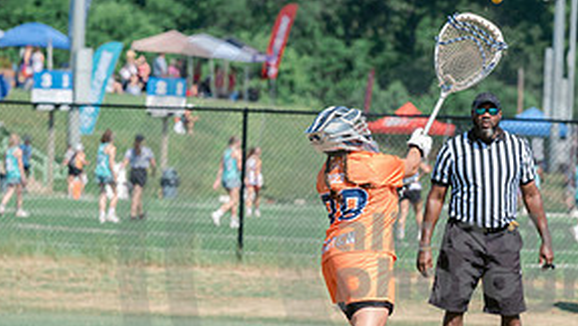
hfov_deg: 5.1
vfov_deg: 2.9
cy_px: 255
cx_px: 475
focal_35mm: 423
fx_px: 6488
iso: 400
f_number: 5.6
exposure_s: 1/2000
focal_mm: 200
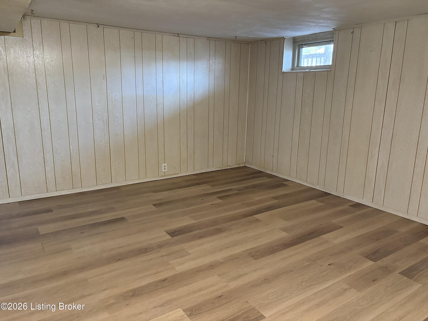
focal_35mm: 26
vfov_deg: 53.1
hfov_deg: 67.3
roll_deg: -0.6
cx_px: 214
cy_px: 160
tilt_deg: -12.3
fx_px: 321
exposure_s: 1/40
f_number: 1.6
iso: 640
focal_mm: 5.96
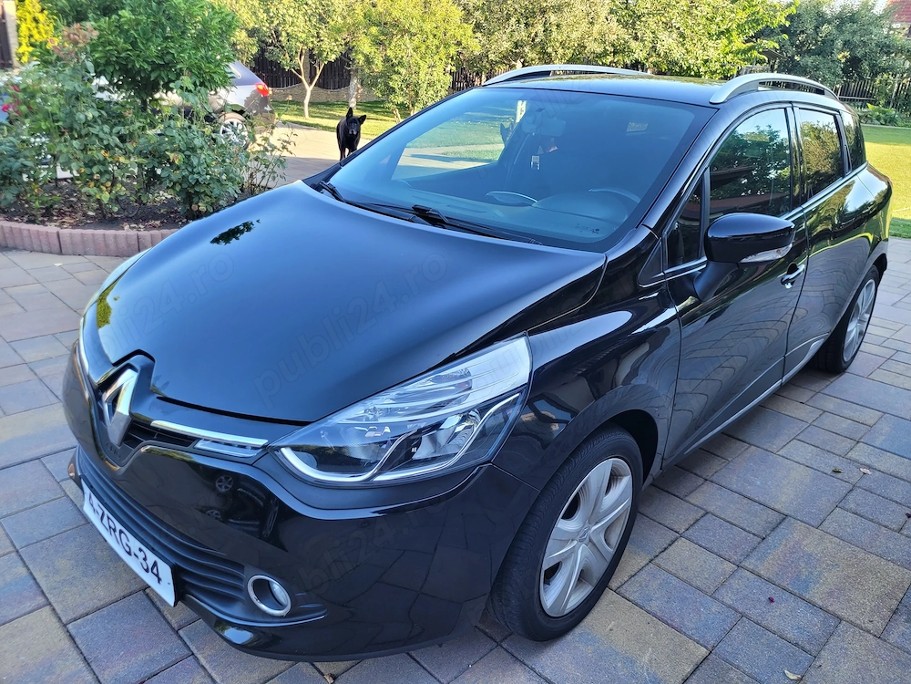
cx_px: 456
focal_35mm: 26
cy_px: 342
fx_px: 684
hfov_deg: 67.3
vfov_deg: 53.1
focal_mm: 5.4
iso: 40
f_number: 1.8
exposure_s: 1/132
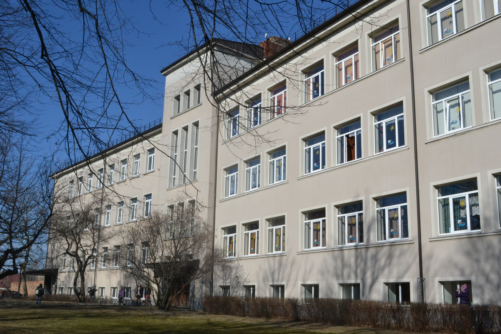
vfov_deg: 34.2
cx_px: 250
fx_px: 543
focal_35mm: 39
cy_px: 167
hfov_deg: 49.6
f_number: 18
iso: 1600
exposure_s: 1/1250
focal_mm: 26
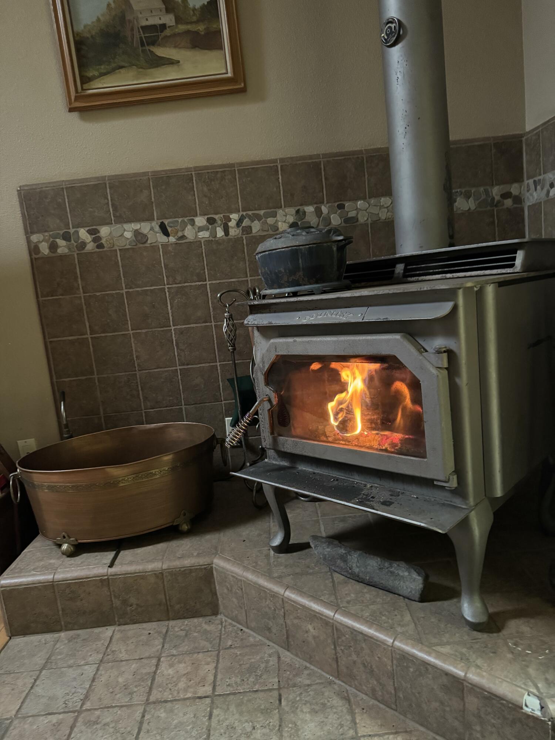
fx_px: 513
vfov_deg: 71.6
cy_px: 370
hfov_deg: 56.8
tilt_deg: -10.3
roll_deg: +8.4
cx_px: 278
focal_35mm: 24
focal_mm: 6.76
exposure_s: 1/30
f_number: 1.78
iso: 1250
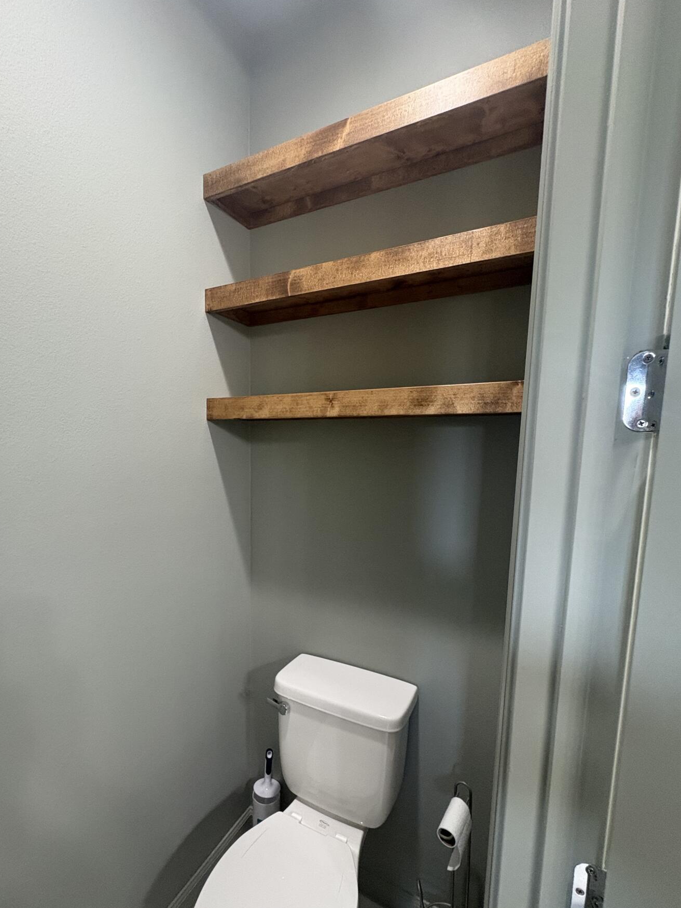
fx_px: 420
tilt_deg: -6.9
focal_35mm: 16
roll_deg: -1.6
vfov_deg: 94.2
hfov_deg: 77.8
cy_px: 496
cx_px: 298
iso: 400
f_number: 2.2
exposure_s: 1/60
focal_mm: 2.22
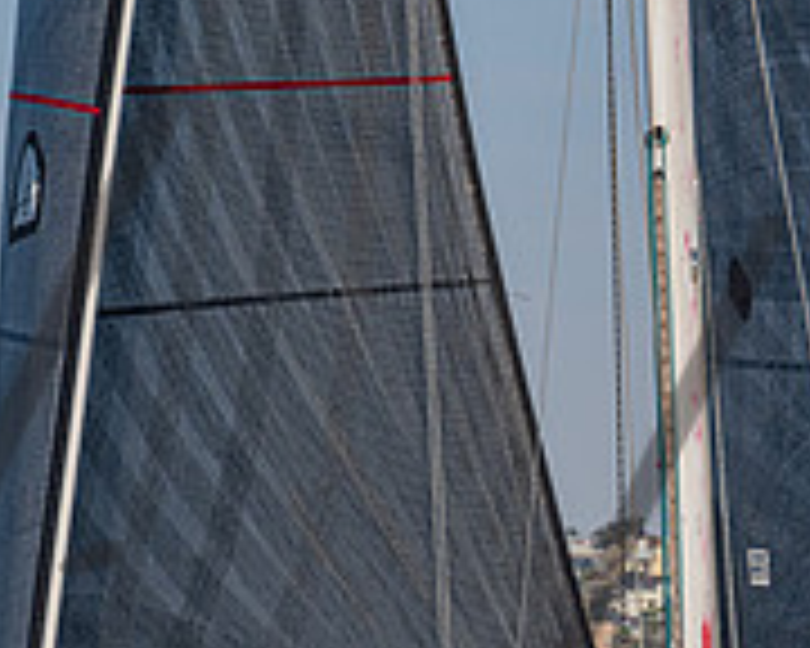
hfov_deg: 4.8
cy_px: 727
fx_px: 9661
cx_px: 828
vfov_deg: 3.8
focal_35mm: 403
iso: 400
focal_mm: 130
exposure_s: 1/1250
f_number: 6.3
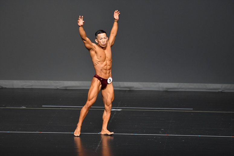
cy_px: 78
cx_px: 117
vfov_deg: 5.1
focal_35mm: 270
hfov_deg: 7.6
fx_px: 1754
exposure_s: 1/400
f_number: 5.6
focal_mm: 180
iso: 2500
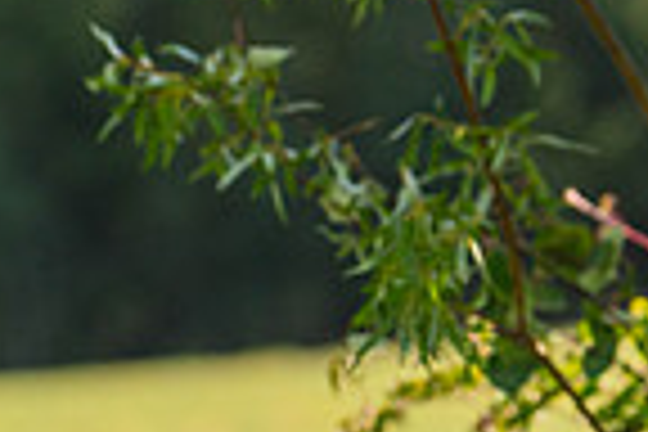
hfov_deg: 5.1
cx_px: 1269
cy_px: -133
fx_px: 7181
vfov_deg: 3.4
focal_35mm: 399
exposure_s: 1/2500
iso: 400
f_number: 4
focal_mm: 99
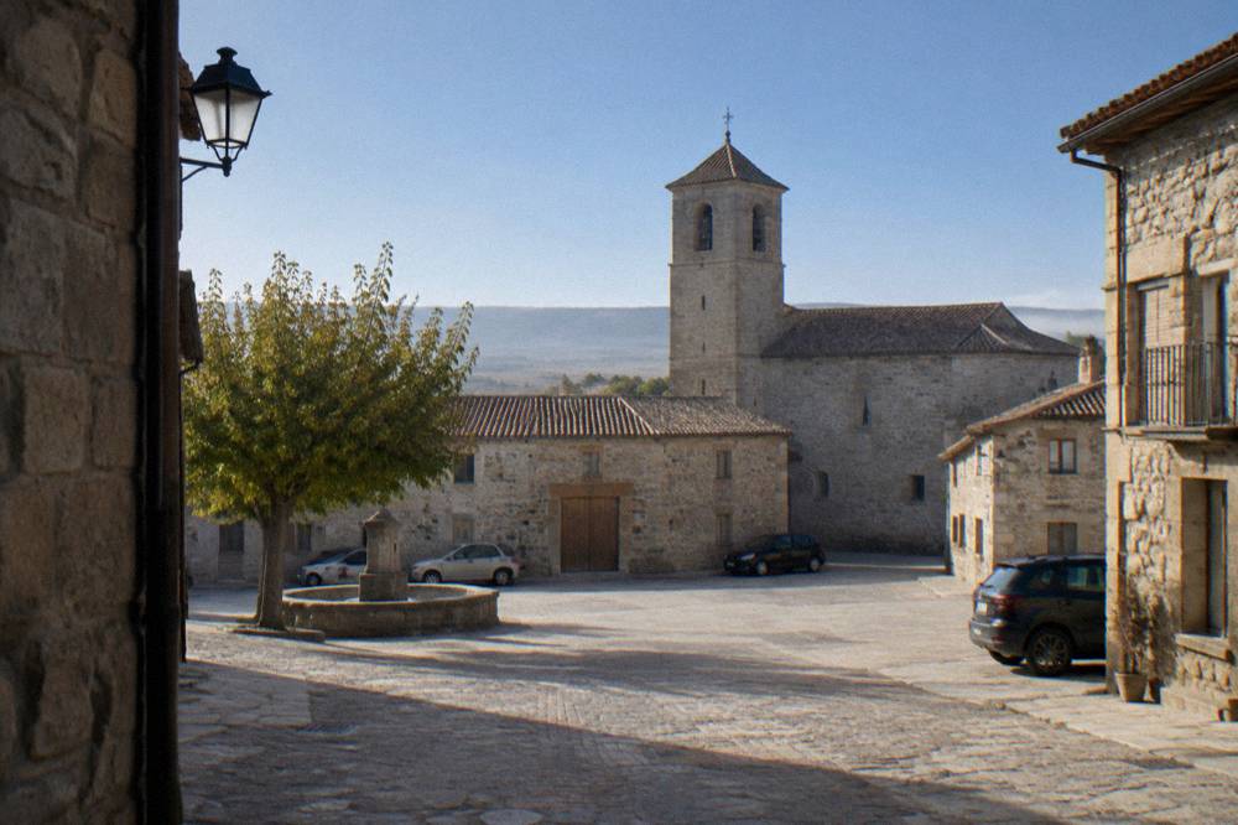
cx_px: 619
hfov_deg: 48.5
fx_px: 1375
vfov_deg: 33.4
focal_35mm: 40
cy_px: 412
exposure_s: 1/100
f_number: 11
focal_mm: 40
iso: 200
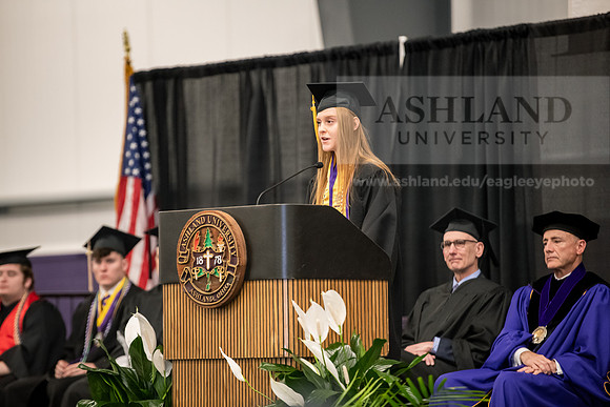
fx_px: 3220
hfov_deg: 10.8
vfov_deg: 7.2
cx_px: 305
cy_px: 204
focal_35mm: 190
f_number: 3.2
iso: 4000
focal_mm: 190
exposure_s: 1/200
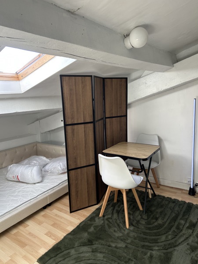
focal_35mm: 26
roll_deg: +1.9
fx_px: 198
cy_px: 132
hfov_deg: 53.1
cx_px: 99
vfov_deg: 67.3
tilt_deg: -11.0
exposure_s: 1/121
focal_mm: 5.7
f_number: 1.5
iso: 40
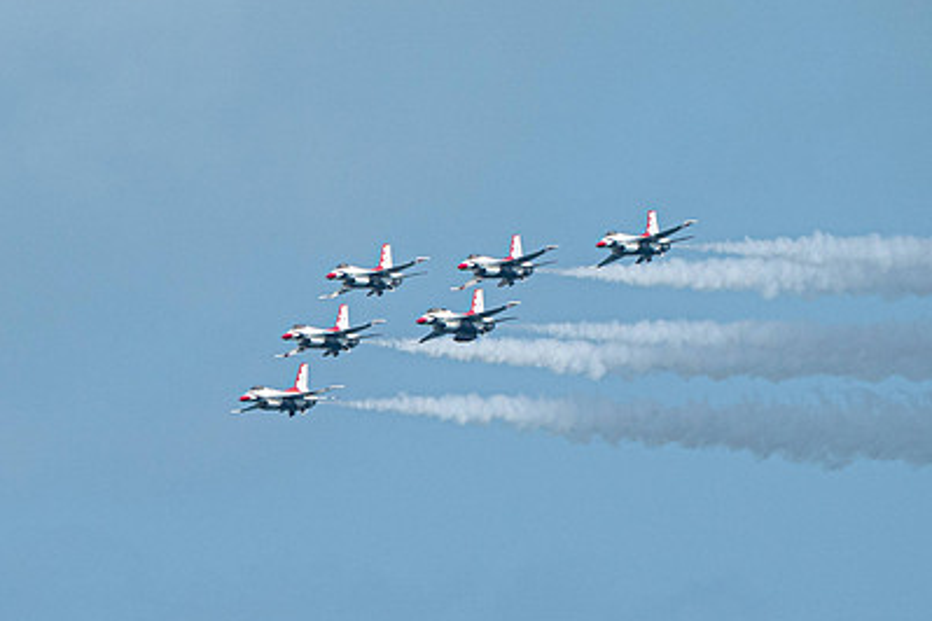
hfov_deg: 1.9
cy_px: 436
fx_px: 27802
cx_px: 182
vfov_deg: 1.3
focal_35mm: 1074
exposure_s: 1/2000
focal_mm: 400
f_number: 10
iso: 640
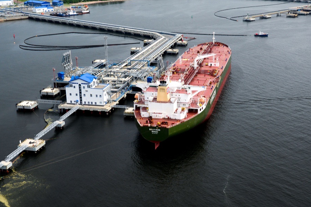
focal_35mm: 55
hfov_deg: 36.1
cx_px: 190
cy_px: 122
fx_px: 475
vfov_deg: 24.6
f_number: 10
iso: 400
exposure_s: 1/1000
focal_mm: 31
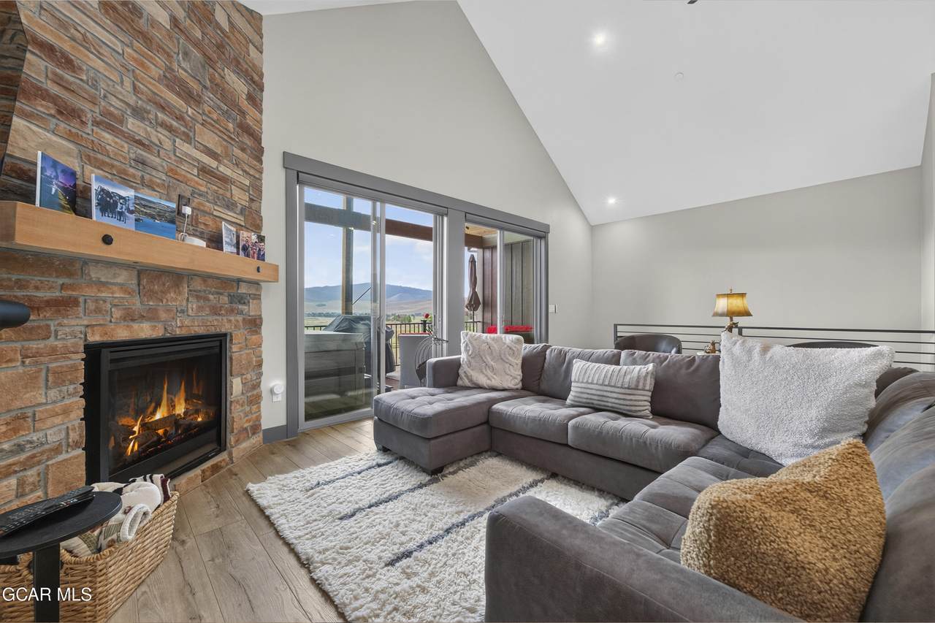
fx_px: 364
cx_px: 468
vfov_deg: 81.2
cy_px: 312
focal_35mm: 14
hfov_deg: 104.3
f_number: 7.1
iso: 160
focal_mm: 14
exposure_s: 1/160
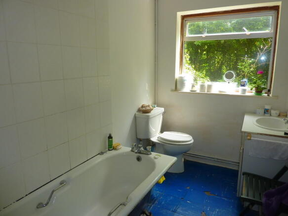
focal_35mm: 25
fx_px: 208
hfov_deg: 69.4
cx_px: 144
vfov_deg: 54.9
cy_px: 108
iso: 100
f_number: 3.3
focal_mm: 4.1
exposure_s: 1/80
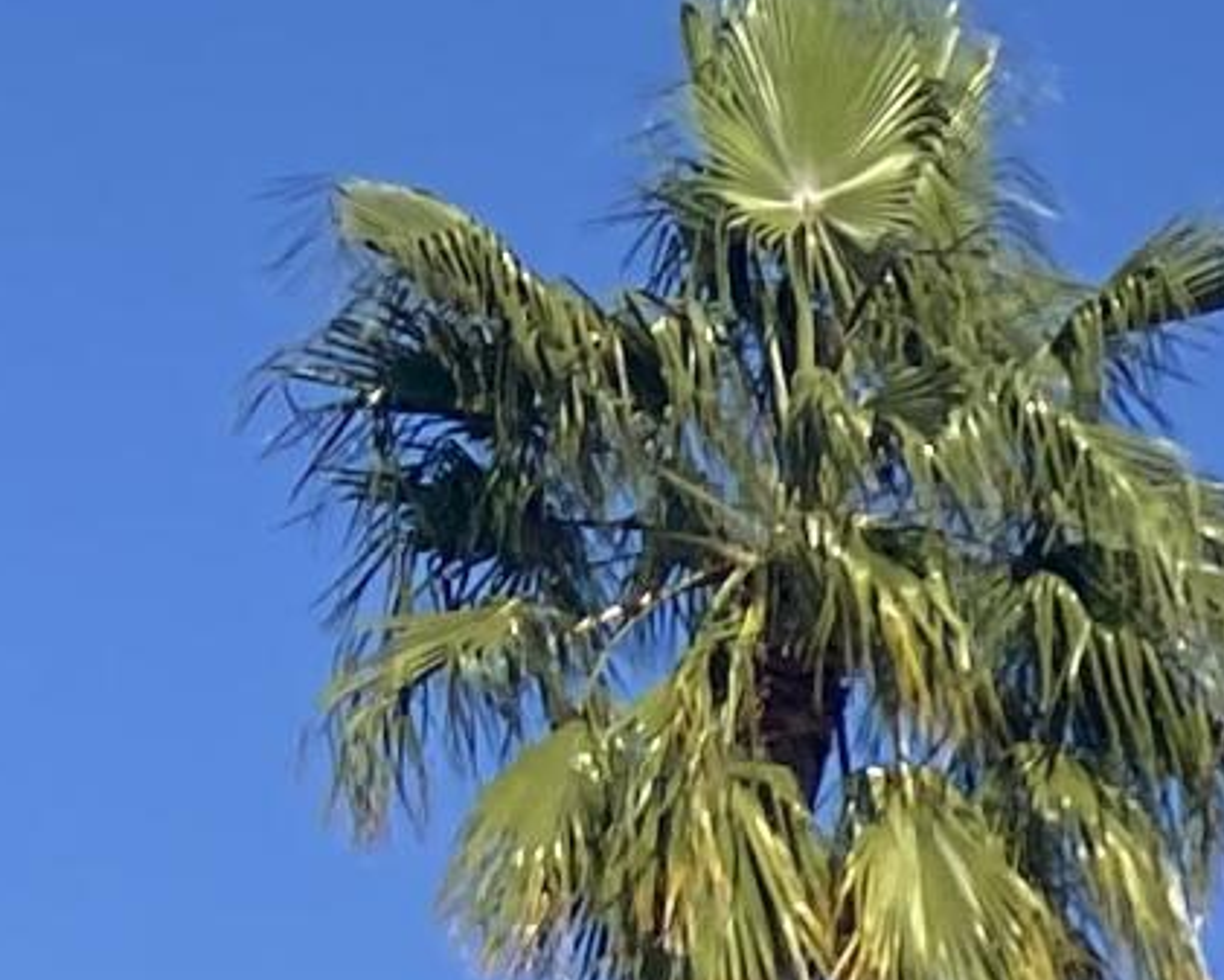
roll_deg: +0.3
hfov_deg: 8.5
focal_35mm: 181
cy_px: 3242
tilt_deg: +0.7
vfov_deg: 7.3
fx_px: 6558
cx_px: 3925
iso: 32
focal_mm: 4.25
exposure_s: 1/4808
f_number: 1.8
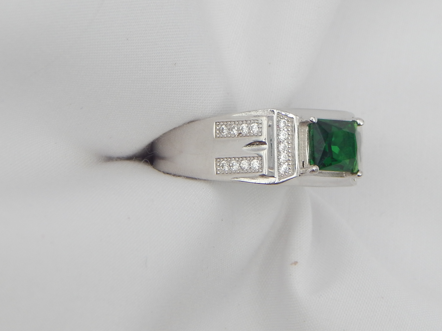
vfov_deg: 8.1
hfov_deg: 10.9
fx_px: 2324
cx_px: 274
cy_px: 57
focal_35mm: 182
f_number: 4.5
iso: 125
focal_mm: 18.7
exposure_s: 1/100
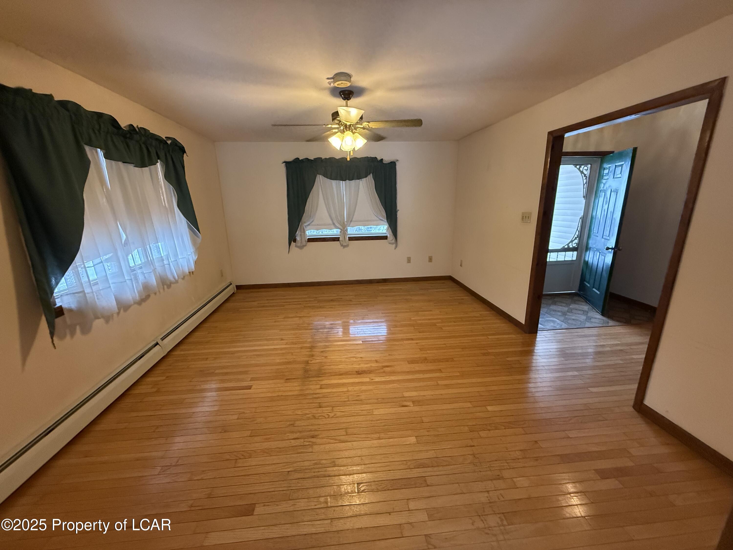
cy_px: 275
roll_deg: +1.2
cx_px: 366
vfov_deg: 85.7
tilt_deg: -13.4
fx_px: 296
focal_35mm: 14
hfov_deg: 102.1
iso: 640
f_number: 2.2
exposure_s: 1/120
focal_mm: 2.22
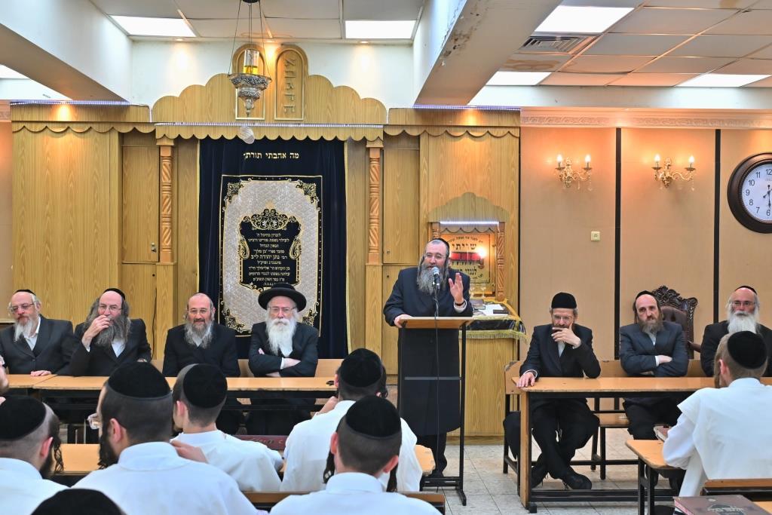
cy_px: 258
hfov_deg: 53.1
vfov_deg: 36.9
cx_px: 386
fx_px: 772
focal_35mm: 36
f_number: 4
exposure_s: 1/200
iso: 640
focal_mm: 24
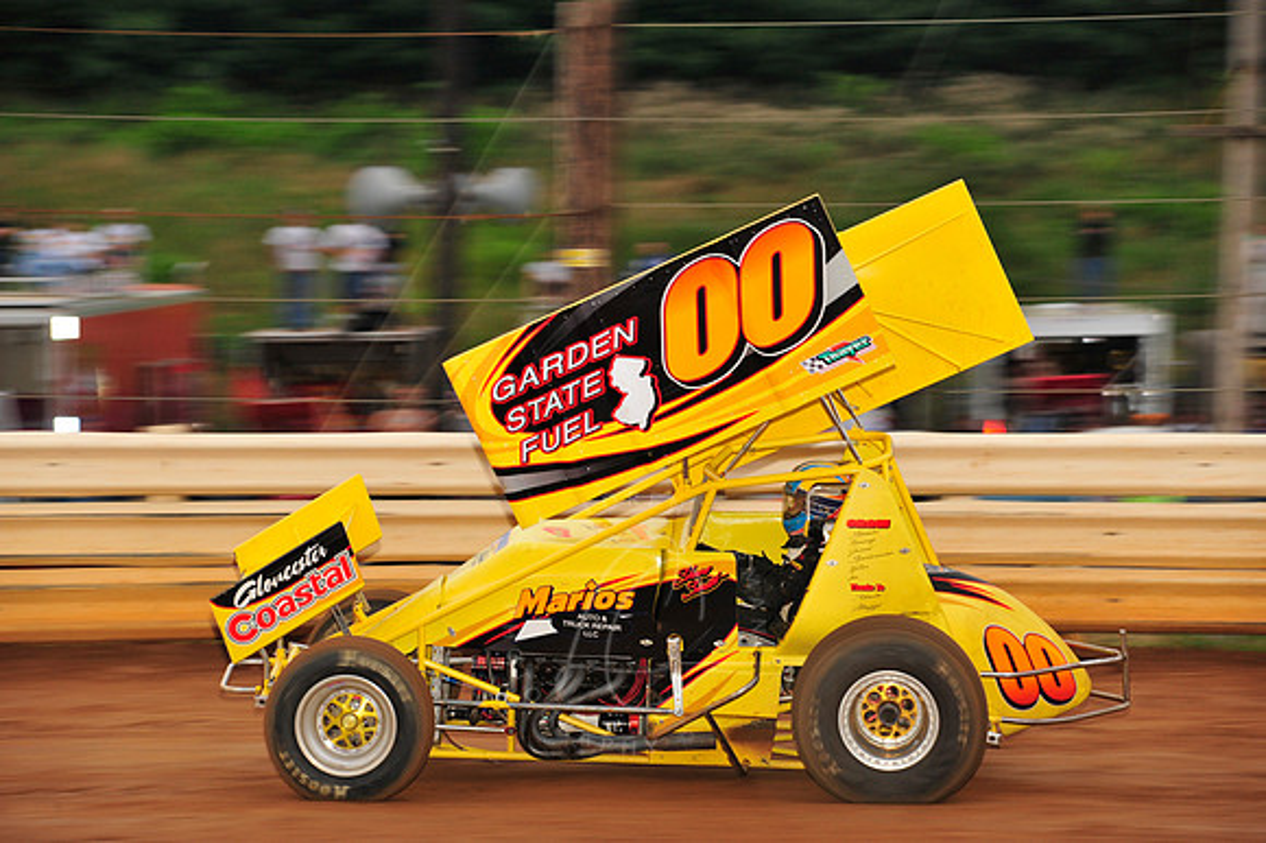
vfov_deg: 8.1
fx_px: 5975
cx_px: 633
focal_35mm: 170
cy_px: 422
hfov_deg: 12.1
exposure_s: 1/320
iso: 1000
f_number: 7.1
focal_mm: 170
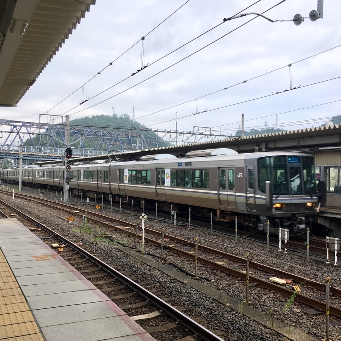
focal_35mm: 35
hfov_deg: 47.2
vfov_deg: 47.2
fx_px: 390
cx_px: 154
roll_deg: -0.5
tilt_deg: +0.3
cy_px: 173
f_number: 2.2
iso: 25
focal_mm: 4.15
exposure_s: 1/134
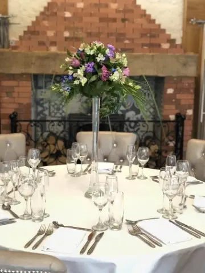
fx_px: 411
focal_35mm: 52
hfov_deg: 28.0
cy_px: 136
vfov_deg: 36.8
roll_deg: +0.0
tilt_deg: -8.5
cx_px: 102
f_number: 2.4
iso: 160
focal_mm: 6
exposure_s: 1/20
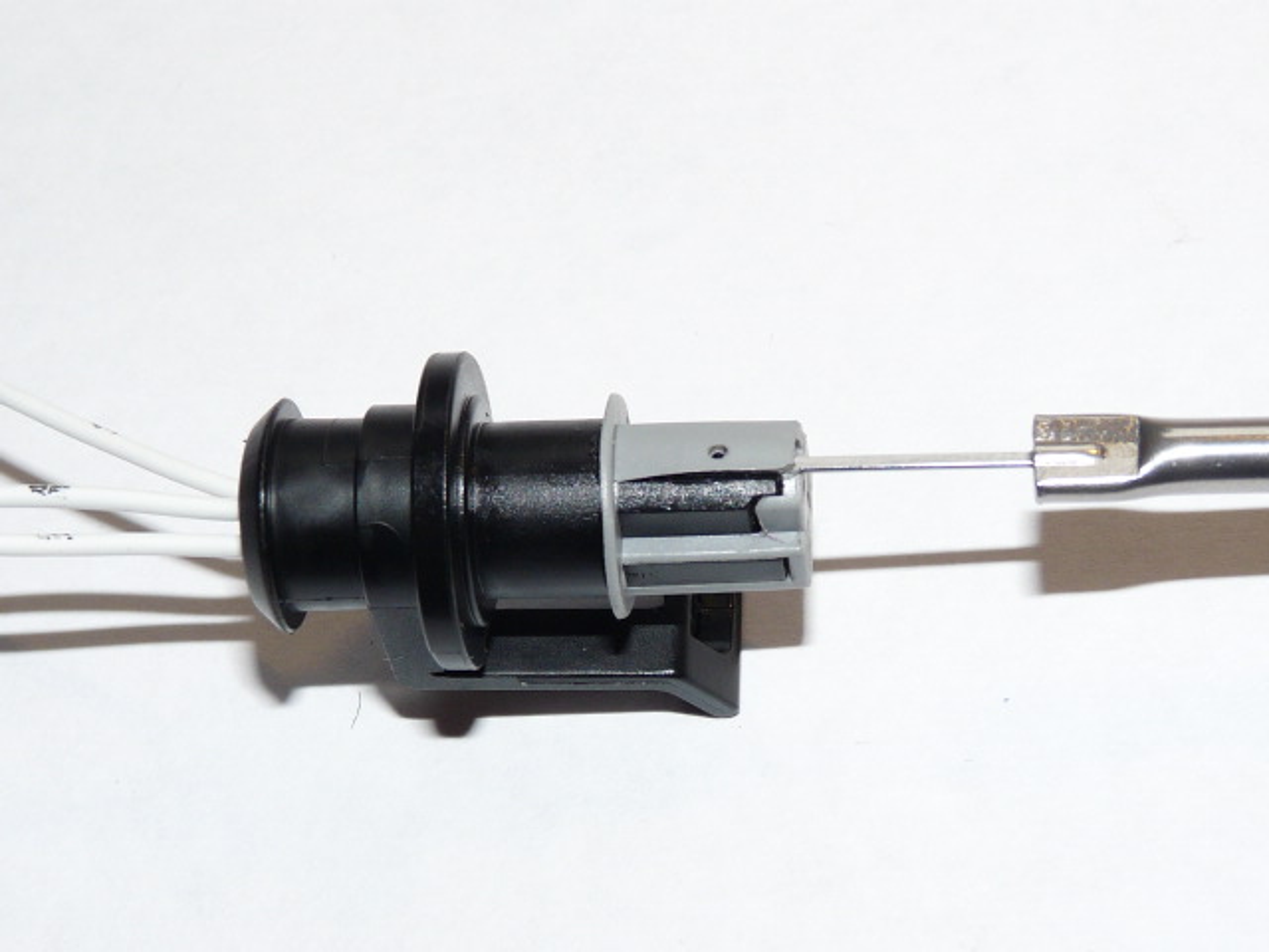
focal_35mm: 97
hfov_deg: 20.2
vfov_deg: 15.2
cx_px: 634
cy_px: 476
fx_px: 3556
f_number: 4
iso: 100
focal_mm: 9.8
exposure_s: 1/30
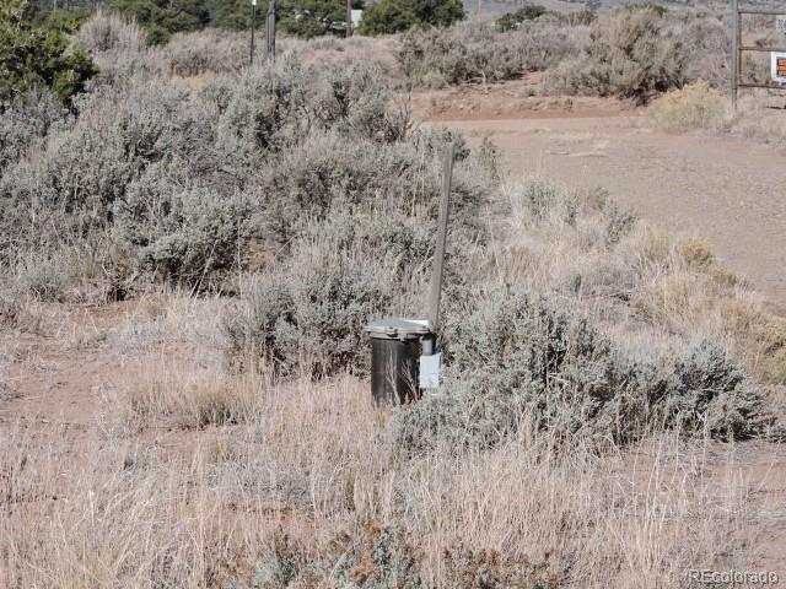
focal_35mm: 145
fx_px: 3292
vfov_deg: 10.2
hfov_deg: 13.6
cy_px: 294
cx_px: 393
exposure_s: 1/800
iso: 100
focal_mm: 25.9
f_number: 4.4
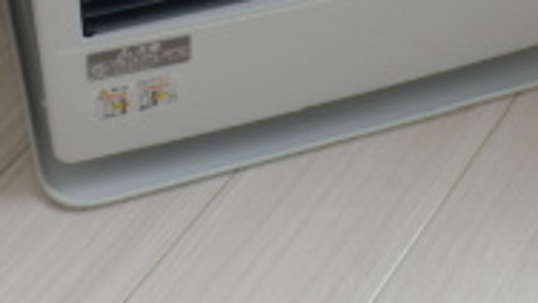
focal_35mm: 89
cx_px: 361
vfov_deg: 12.5
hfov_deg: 23.8
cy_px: -234
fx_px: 1270
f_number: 3
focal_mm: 4.2
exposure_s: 1/40
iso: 80
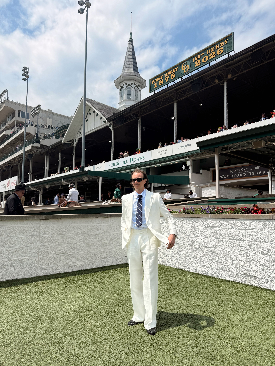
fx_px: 254
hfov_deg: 56.8
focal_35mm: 24
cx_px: 138
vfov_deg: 71.6
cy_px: 183
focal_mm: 6.76
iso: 80
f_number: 1.78
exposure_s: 1/9091
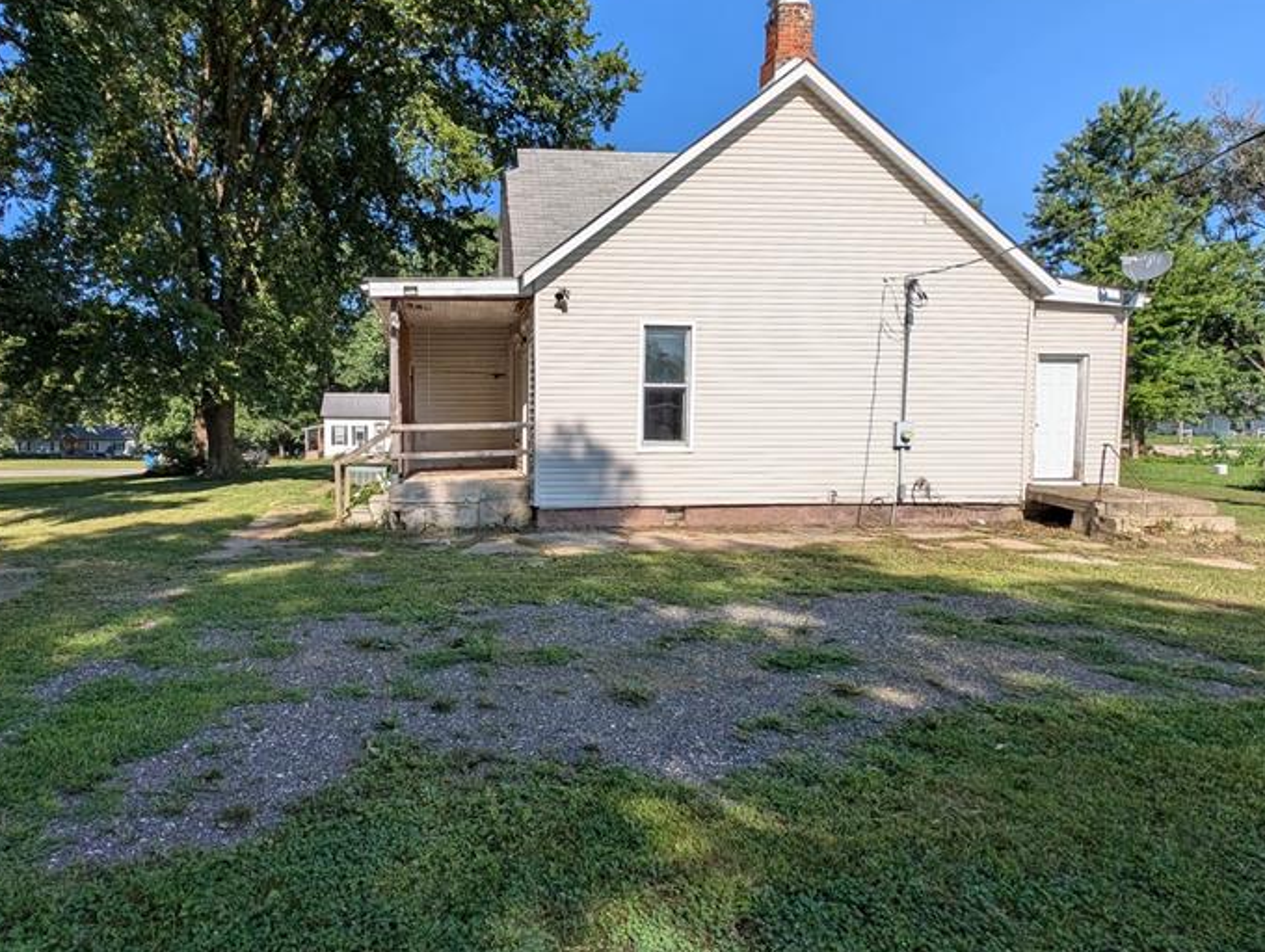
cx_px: 506
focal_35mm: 18
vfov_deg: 71.7
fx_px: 659
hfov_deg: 86.6
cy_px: 480
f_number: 1.95
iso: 41
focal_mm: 2.23
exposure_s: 1/1733
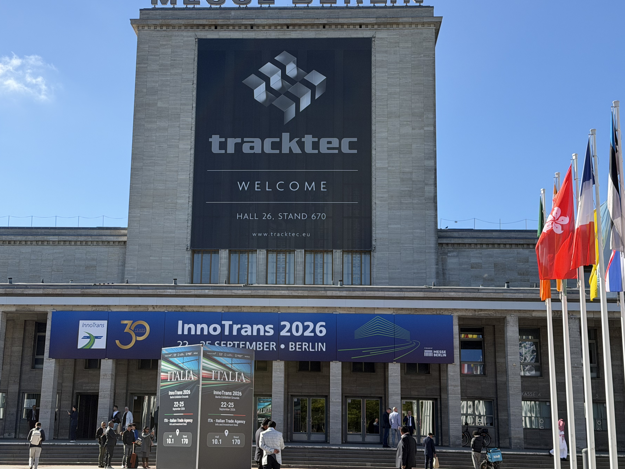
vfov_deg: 27.0
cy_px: 212
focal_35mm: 54
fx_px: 975
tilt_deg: +13.3
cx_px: 280
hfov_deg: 35.5
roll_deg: -1.0
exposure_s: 1/3534
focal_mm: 6.76
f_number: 1.78
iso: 64
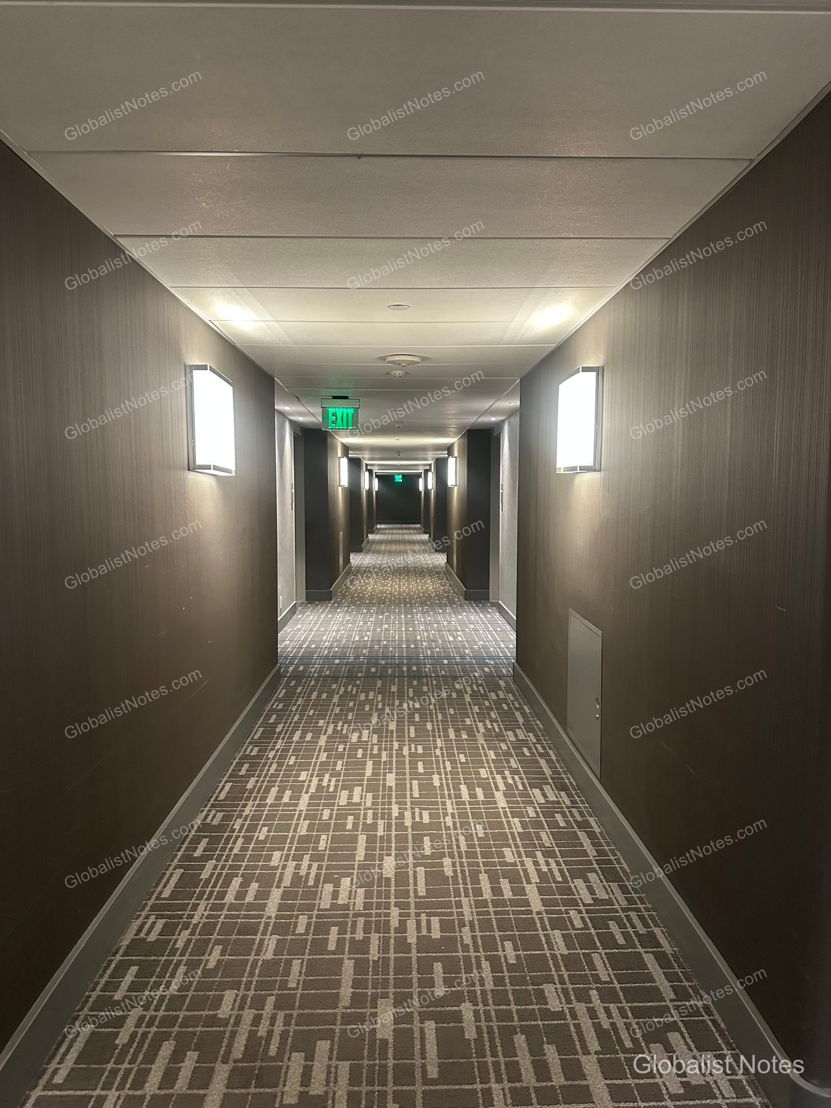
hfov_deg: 56.8
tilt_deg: -5.0
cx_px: 416
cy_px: 554
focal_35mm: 24
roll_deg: -1.5
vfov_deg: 71.6
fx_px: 768
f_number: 1.78
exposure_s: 1/60
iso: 640
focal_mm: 6.86
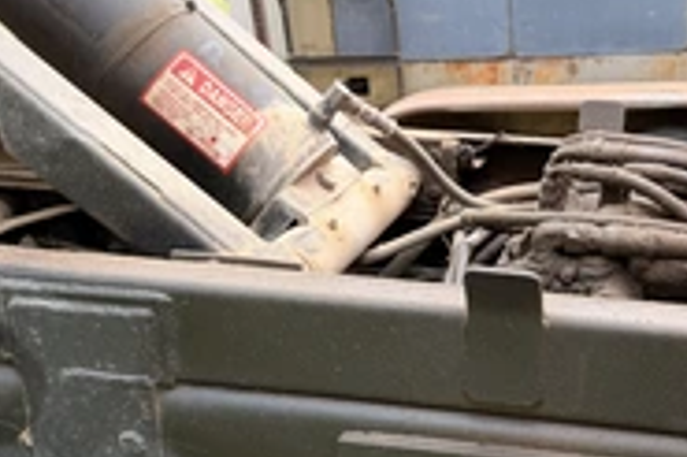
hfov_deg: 36.3
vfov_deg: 24.8
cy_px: 323
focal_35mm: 54
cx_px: 490
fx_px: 1030
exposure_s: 1/235
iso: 64
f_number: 1.78
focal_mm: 6.76
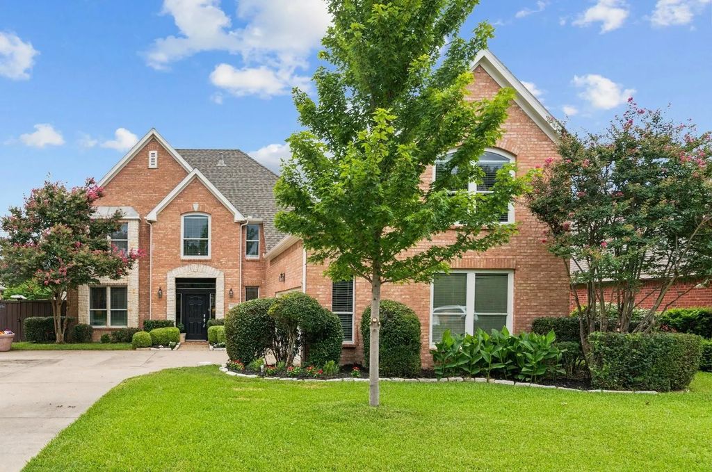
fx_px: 316
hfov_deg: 96.8
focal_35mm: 16
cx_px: 356
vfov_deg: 73.5
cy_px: 236
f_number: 8
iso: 200
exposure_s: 1/125
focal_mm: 16
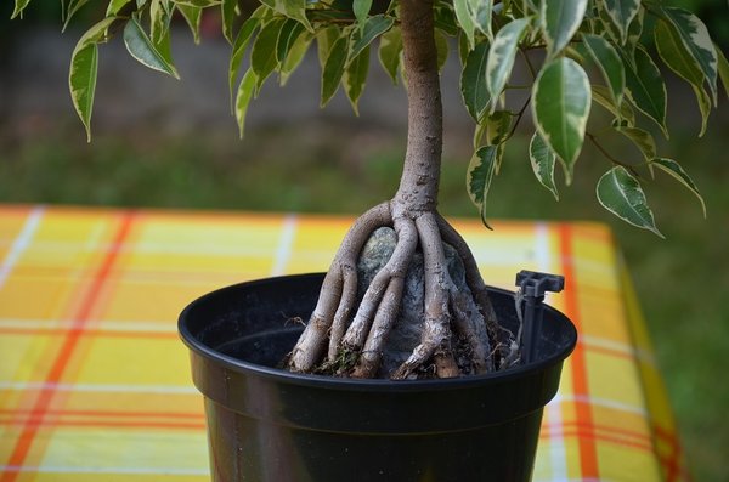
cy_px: 241
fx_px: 3182
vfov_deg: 8.7
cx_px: 364
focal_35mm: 158
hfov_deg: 13.1
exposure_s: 1/400
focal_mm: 105
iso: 200
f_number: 5.6
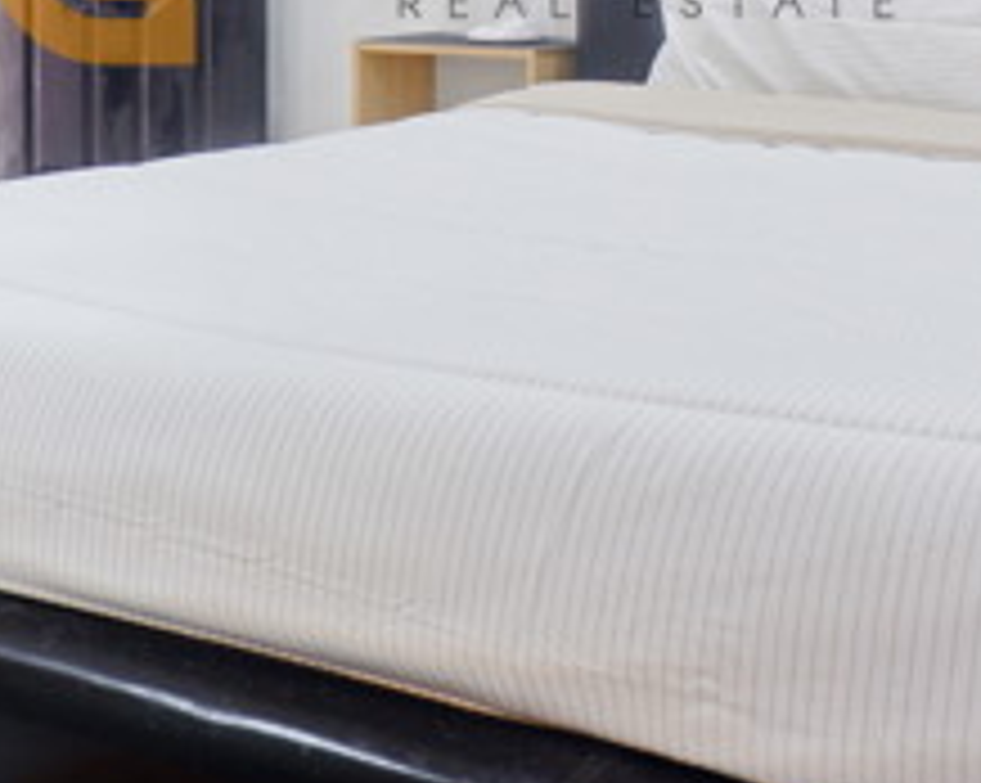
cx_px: 522
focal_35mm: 62
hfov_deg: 30.5
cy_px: -54
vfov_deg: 23.2
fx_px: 1798
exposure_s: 1/25
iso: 200
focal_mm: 16
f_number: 3.5
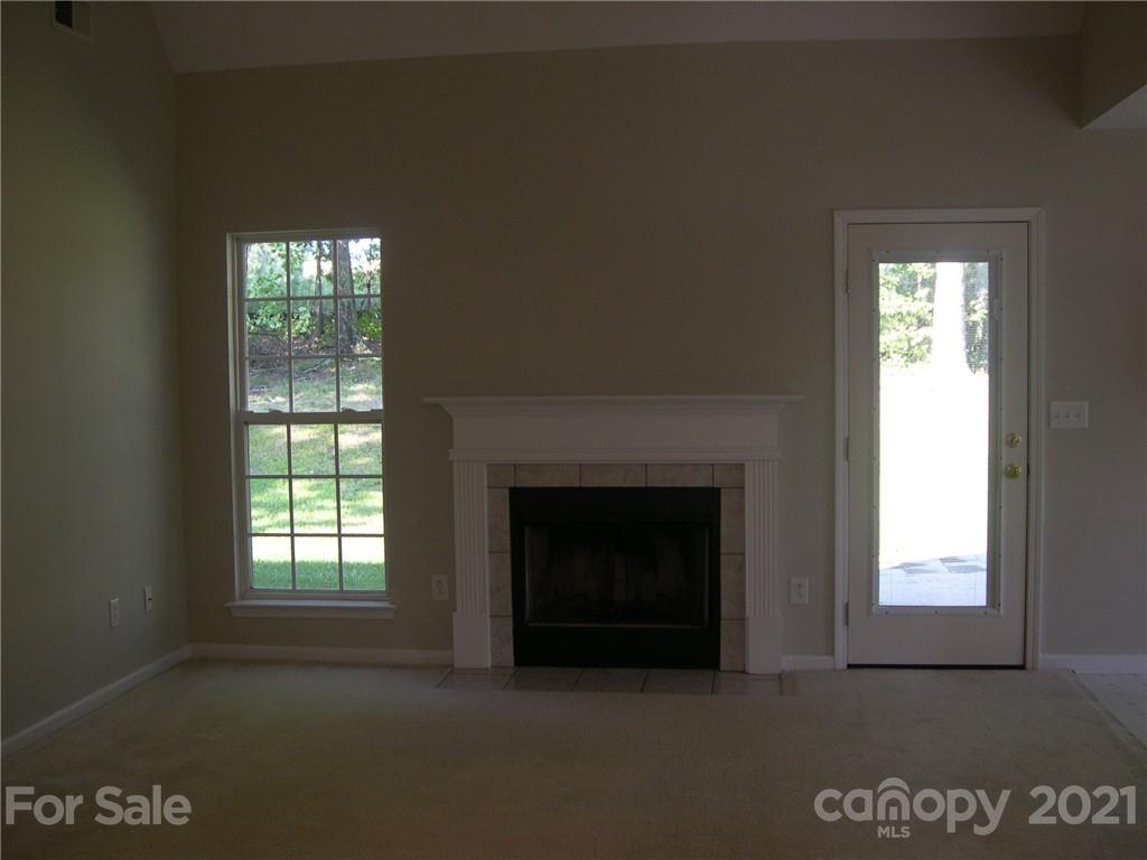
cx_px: 574
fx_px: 1259
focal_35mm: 38
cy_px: 430
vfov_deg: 37.7
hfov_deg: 49.0
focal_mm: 8
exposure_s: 1/47.7
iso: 100
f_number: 2.8
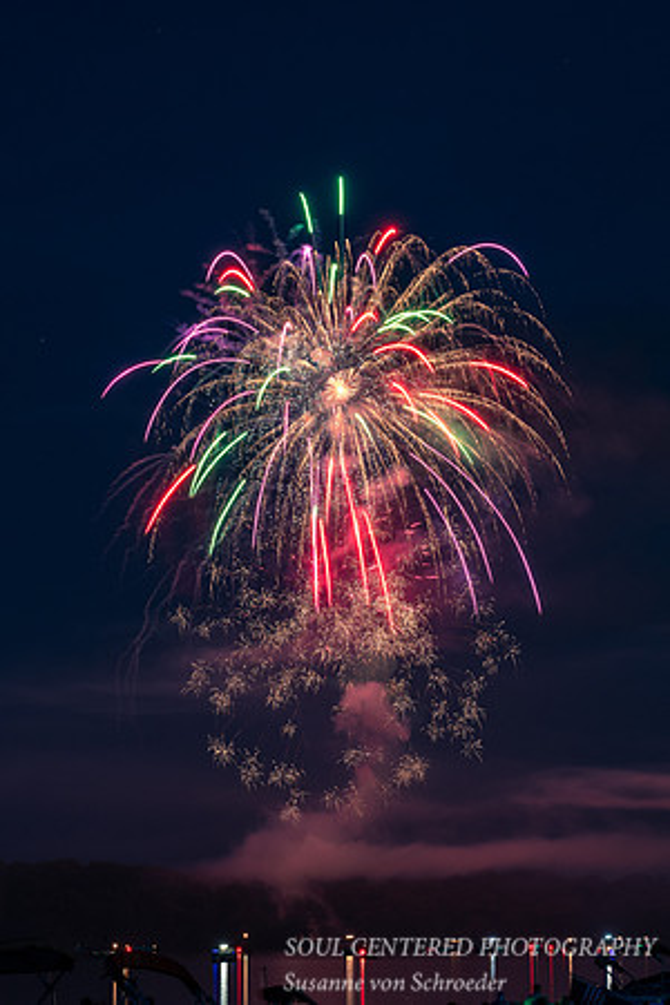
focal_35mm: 87
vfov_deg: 23.4
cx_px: 247
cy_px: 530
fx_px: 2427
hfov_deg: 15.7
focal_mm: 55
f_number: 8
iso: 200
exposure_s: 24
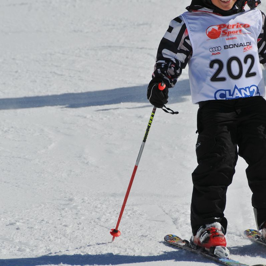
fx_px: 3347
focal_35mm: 385
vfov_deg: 4.6
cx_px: 133
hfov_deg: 4.6
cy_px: 110
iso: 200
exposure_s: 1/1600
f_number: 9
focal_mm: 200
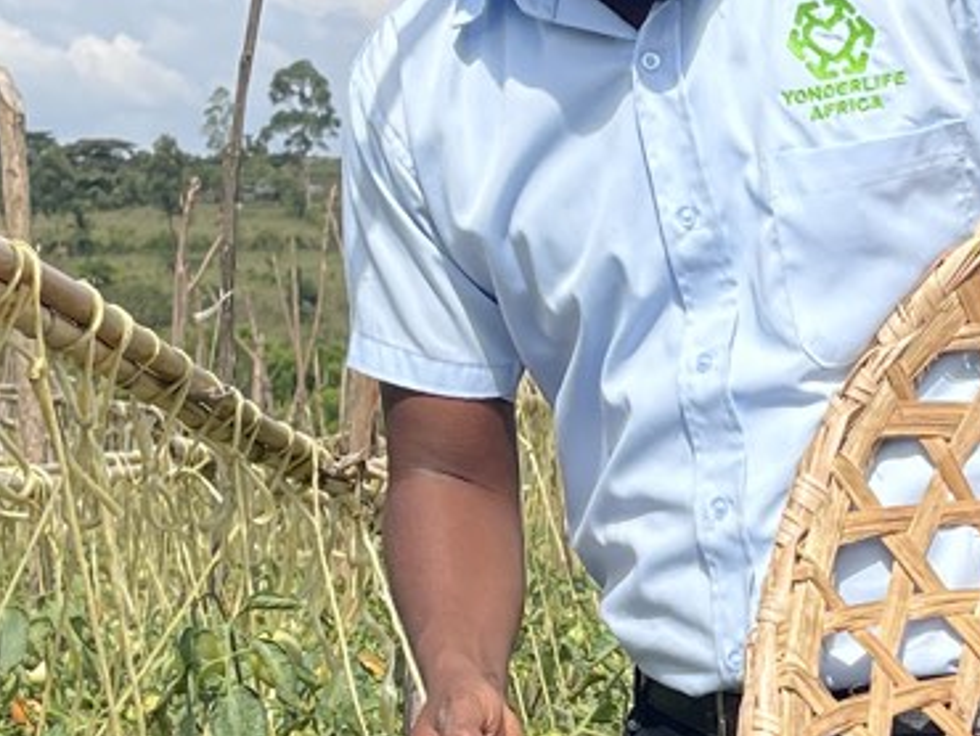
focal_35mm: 108
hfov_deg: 18.0
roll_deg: +2.2
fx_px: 3060
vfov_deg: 13.6
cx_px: 845
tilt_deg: -5.5
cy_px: 612
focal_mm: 5.1
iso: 32
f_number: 1.6
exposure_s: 1/3788
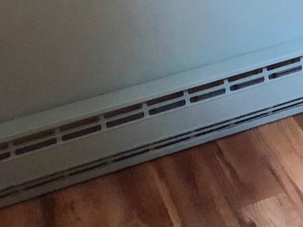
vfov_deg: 11.5
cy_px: -138
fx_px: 1068
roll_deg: +4.5
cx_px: 530
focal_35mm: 122
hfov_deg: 14.4
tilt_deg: -13.8
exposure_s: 1/15
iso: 50
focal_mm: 3.99
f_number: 1.8
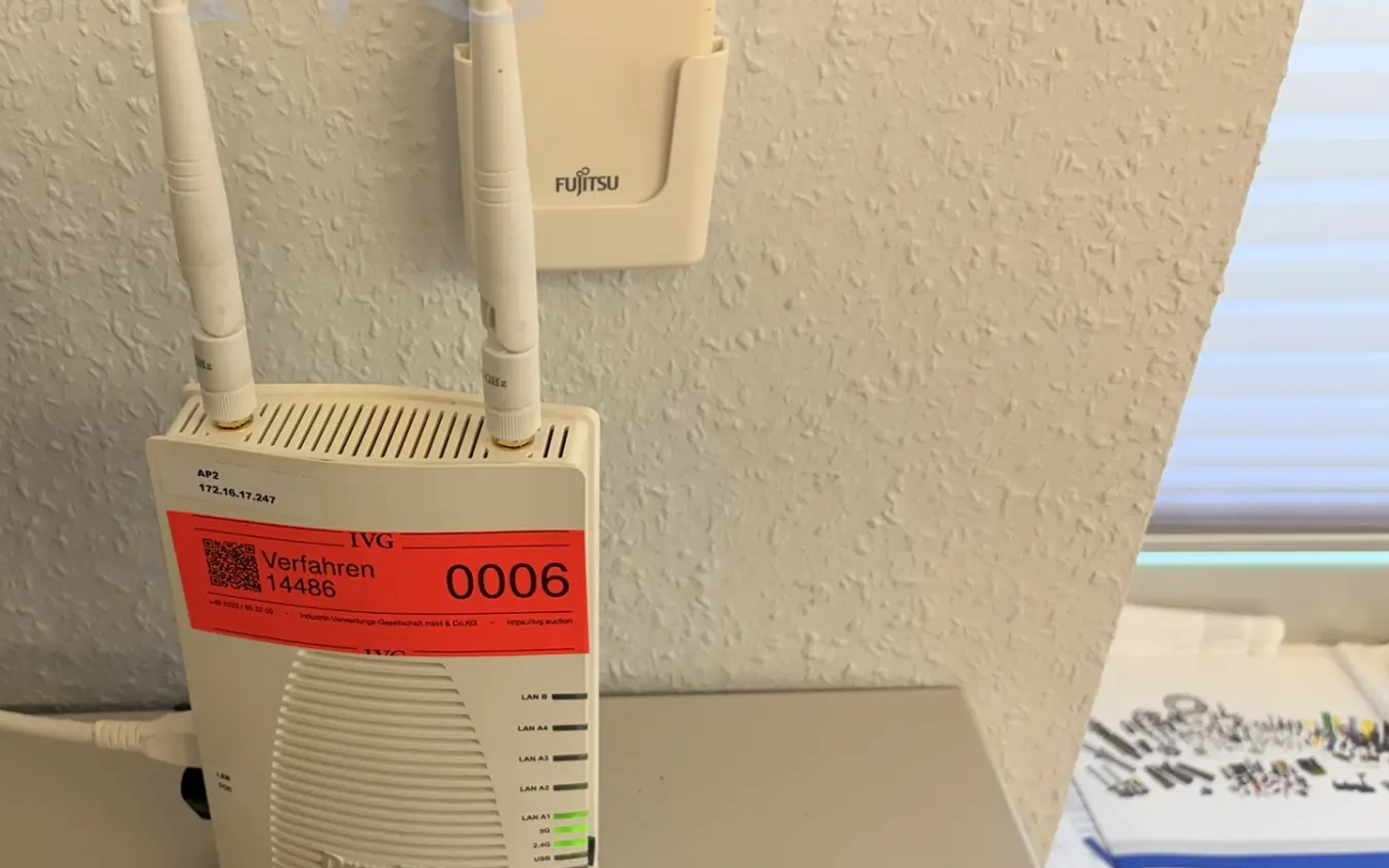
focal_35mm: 39
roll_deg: +3.7
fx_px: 1476
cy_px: 461
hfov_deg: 49.1
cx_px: 410
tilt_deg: -34.1
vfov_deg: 32.8
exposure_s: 1/100
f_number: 1.6
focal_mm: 5.96
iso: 100
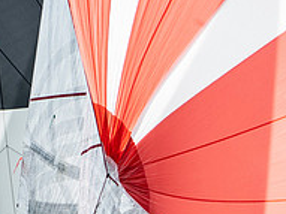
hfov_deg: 1.7
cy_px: 291
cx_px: 270
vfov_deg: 1.3
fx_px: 9644
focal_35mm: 1168
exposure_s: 1/2500
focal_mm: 260
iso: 320
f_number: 5
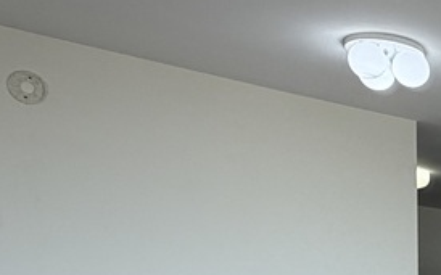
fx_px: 937
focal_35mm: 78
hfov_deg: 19.8
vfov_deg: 15.5
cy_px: 400
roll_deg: +0.0
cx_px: 784
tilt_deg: -1.5
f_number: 2.2
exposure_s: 1/120
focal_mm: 2.22
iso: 50
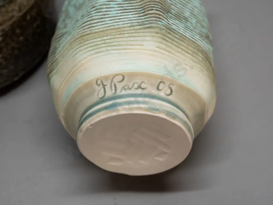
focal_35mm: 72
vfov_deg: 20.4
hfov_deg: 27.0
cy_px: 102
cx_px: 136
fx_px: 568
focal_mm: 36
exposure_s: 1/320
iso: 3200
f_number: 5.6
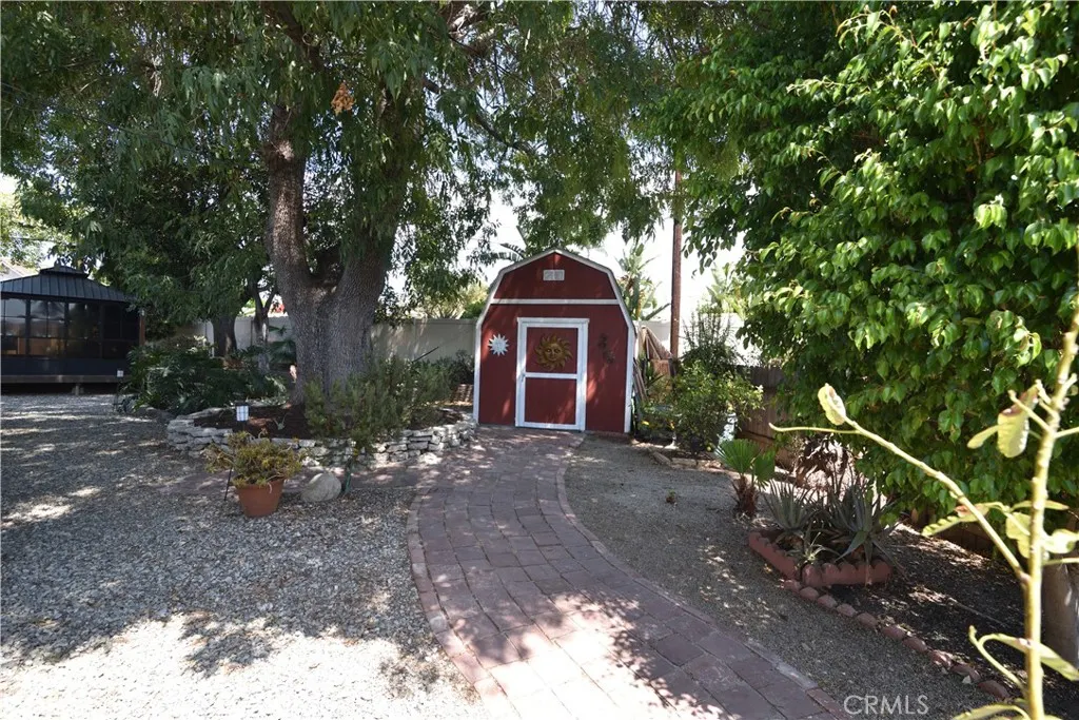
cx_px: 540
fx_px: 480
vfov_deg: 73.8
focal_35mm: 16
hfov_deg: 96.7
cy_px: 360
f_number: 7.1
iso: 400
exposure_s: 1/200
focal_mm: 16
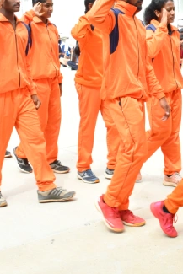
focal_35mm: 85
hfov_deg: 15.7
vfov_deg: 23.8
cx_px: 195
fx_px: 647
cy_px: 97
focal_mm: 24
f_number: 13
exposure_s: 1/160
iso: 500
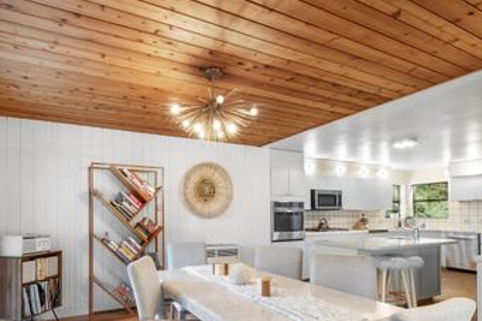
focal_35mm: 22
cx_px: 218
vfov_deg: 56.1
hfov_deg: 78.4
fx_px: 294
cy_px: 210
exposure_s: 2.5
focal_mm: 10
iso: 250
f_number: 8
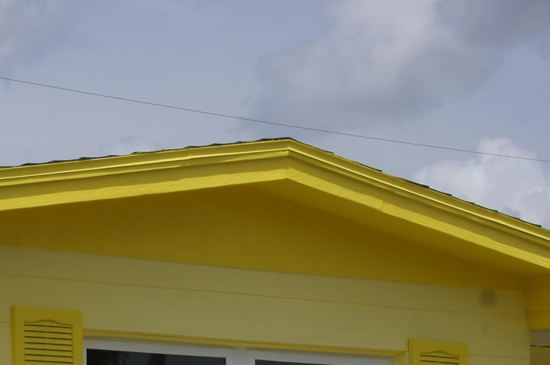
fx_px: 2480
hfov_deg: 12.6
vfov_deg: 8.3
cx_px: 93
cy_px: 492
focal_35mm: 163
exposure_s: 1/200
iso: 100
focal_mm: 35
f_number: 13
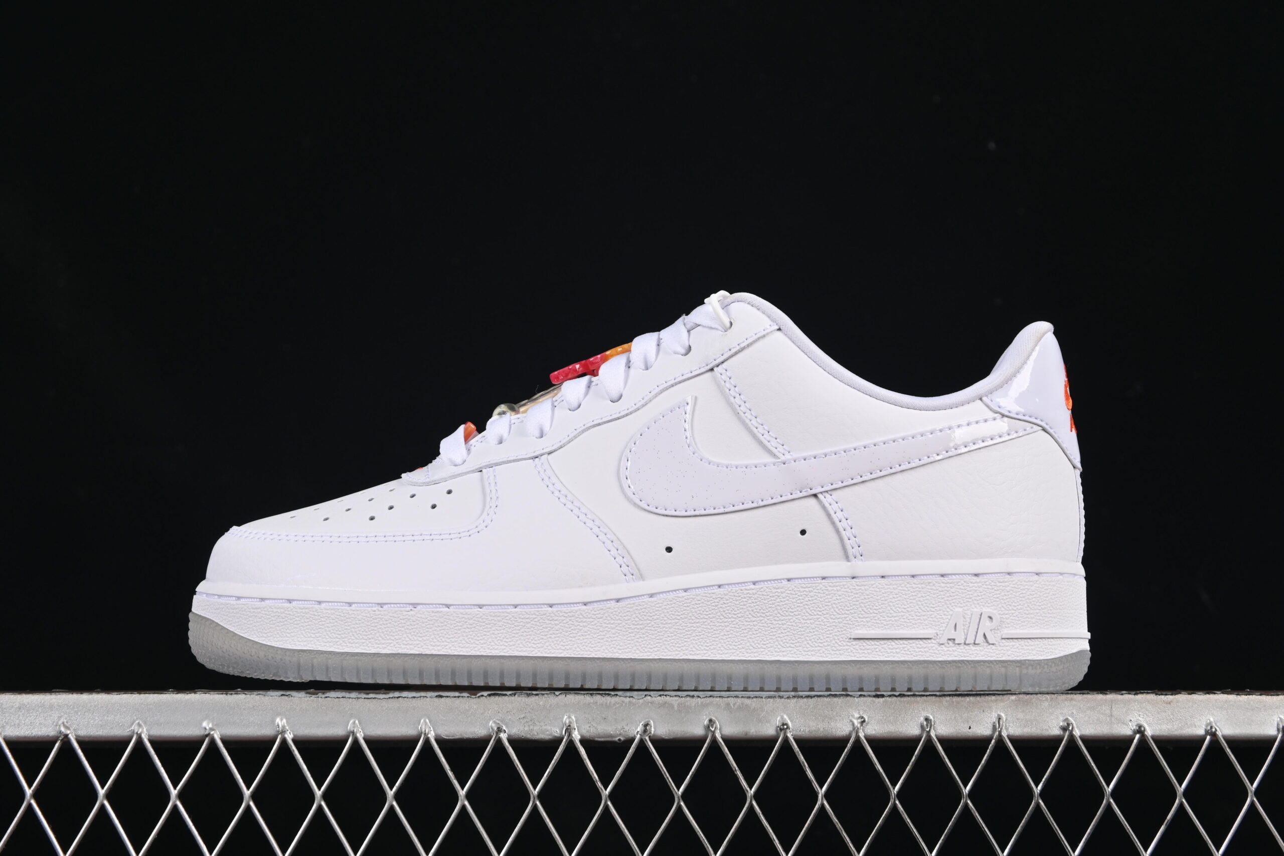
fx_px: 2675
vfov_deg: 18.2
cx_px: 642
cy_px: 428
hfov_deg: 27.0
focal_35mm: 75
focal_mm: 50
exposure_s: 1/80
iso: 160
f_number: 8
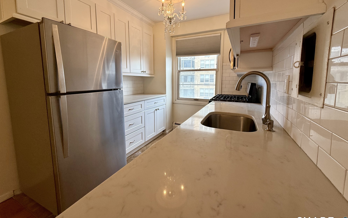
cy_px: 94
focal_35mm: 15
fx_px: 142
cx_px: 174
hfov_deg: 101.5
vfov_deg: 74.4
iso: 100
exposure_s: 1/120
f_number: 2.2
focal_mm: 2.22
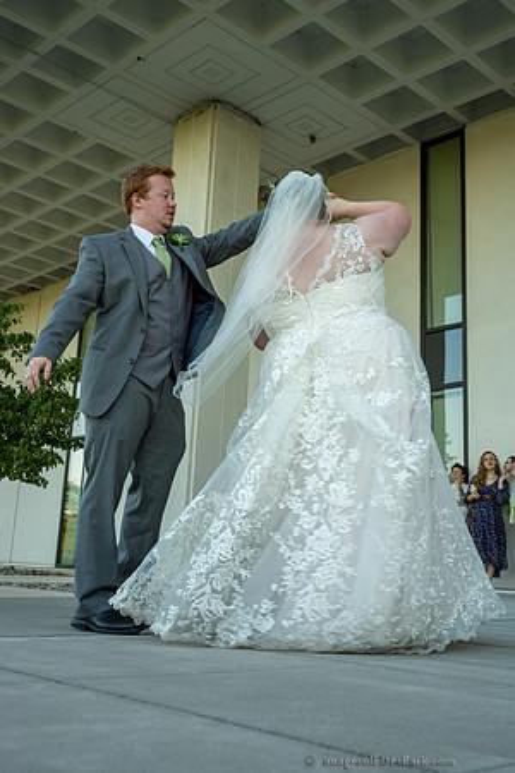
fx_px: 751
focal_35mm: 35
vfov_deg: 54.4
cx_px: 258
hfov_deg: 37.9
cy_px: 386
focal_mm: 35
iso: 320
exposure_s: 1/160
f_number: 5.6
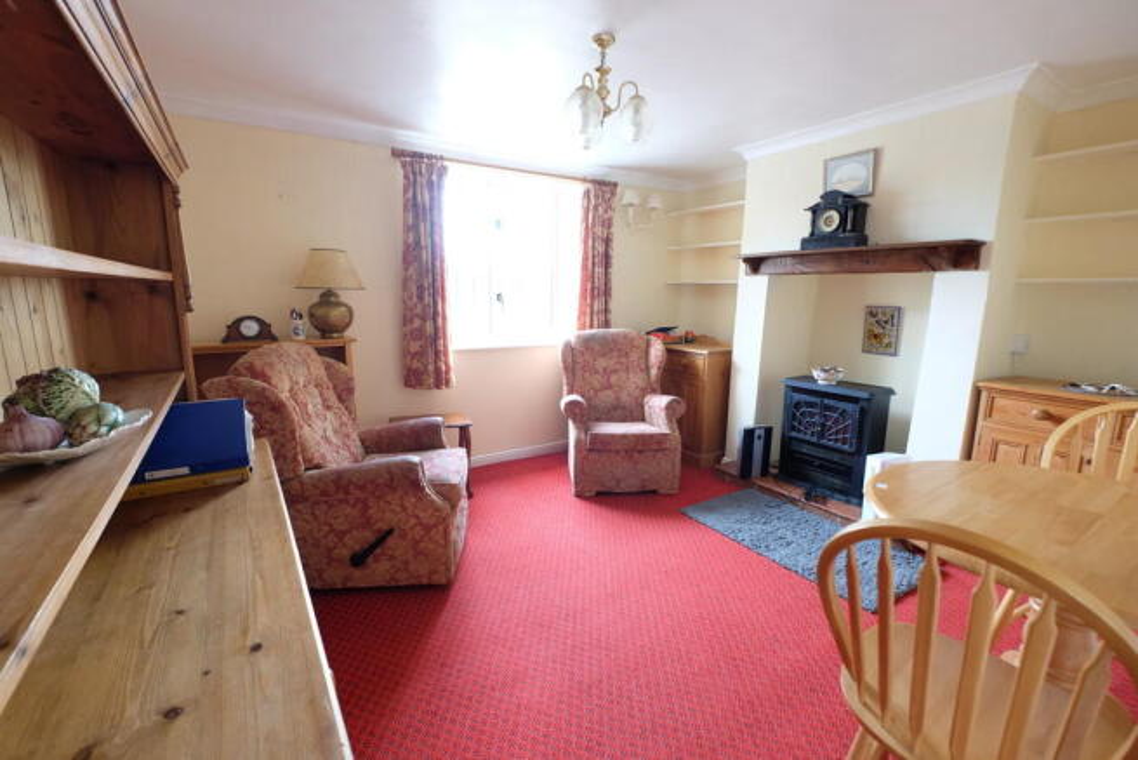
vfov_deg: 77.4
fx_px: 474
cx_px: 569
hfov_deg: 100.4
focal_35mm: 15
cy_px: 380
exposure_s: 1/20
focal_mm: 10
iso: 1600
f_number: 4
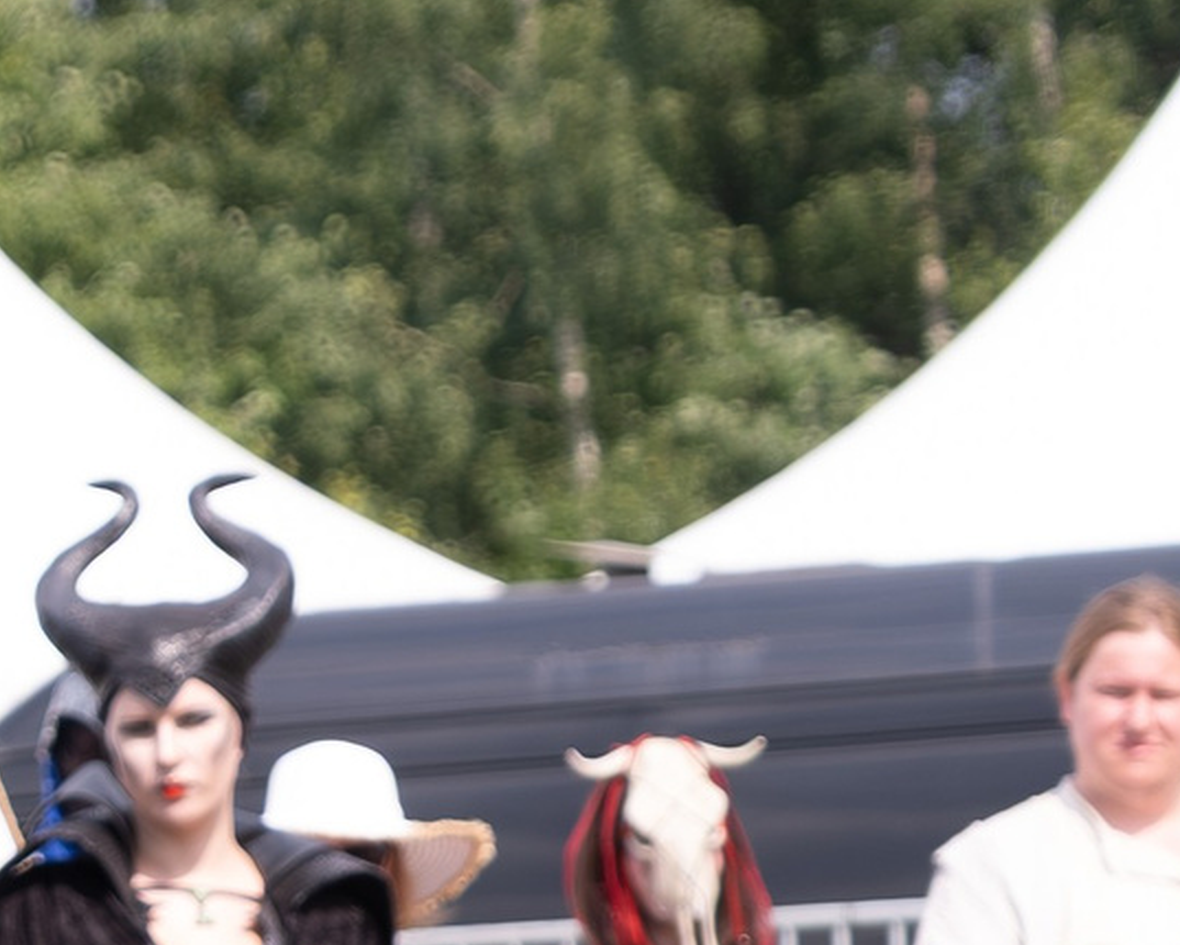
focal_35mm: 358
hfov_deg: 5.4
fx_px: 12507
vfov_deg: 4.3
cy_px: 654
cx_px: -354
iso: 200
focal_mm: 53.3
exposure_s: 1/1600
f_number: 3.2
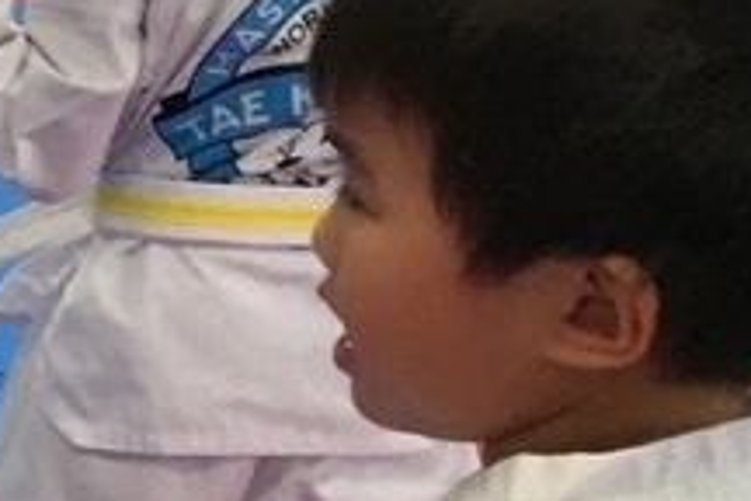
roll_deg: +1.3
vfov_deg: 6.8
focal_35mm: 201
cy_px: 198
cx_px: -1499
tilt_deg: -13.4
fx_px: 4193
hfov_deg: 8.5
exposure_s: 1/30
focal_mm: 4.15
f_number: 2.2
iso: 40
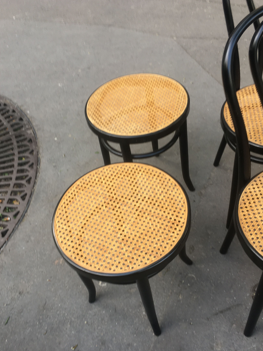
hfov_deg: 41.8
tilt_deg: -49.7
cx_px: 141
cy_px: 195
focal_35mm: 34
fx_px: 344
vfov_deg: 53.8
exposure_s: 1/50
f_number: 2.2
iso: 25
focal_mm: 4.15
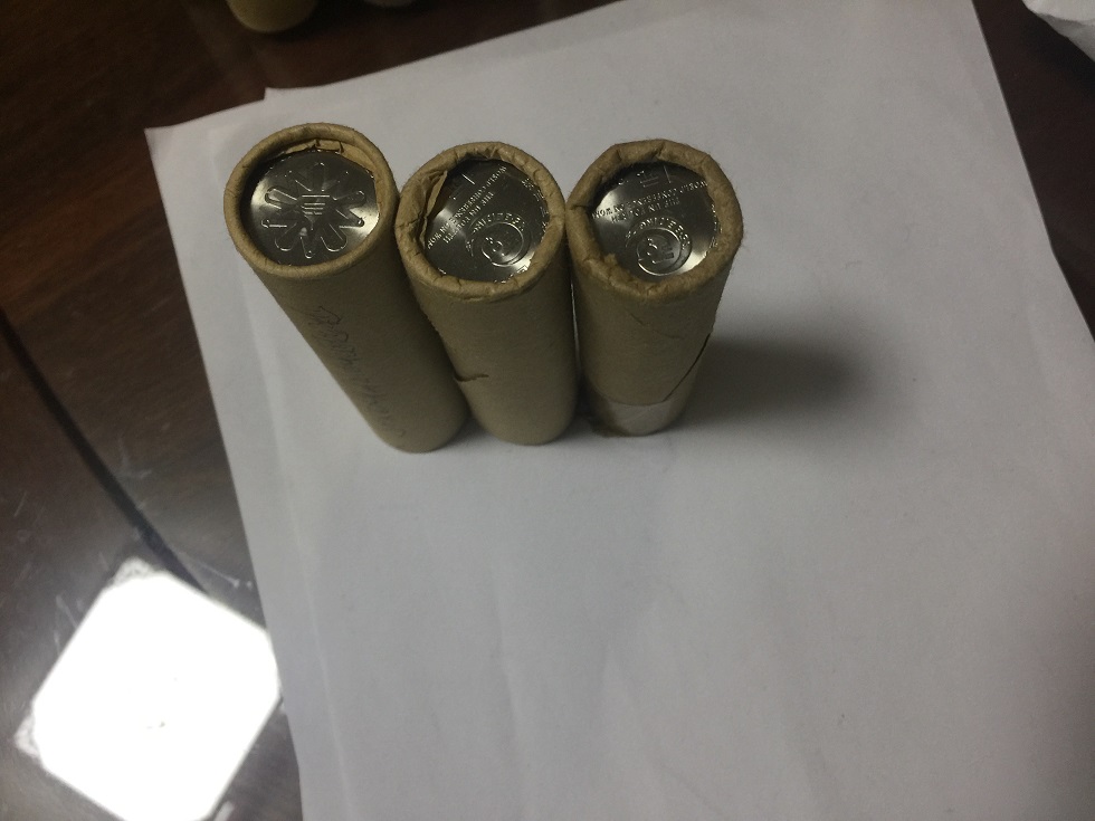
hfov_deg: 61.7
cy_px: 410
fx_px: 917
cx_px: 548
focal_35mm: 29
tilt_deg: -76.1
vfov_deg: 48.2
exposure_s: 1/33
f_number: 2.2
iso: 64
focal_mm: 4.15
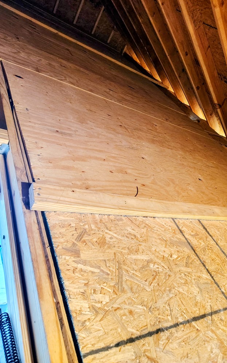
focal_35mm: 26
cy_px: 179
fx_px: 258
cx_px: 128
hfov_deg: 47.4
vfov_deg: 70.4
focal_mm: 5.56
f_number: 1.8
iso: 3009
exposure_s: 1/30
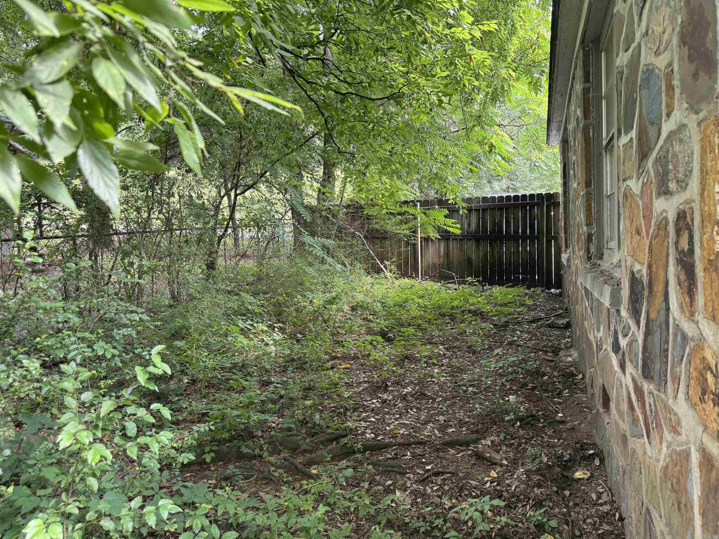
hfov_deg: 71.6
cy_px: 270
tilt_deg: -2.7
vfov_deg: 56.8
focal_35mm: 24
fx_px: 498
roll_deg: +1.9
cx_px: 360
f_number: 1.78
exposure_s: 1/121
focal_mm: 6.76
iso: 125
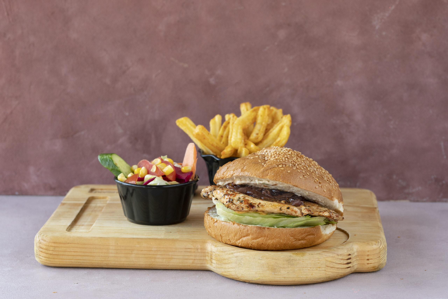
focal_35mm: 85
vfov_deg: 16.1
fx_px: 1058
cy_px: 150
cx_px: 224
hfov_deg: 23.9
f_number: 6.7
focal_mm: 85
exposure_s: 1/125
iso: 640
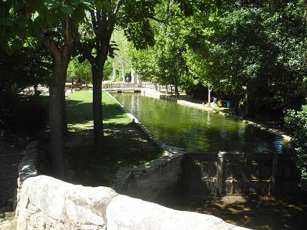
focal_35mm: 28
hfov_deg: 63.4
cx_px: 154
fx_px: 248
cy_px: 115
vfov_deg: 49.7
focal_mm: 6
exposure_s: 1/400
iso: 100
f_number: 2.8
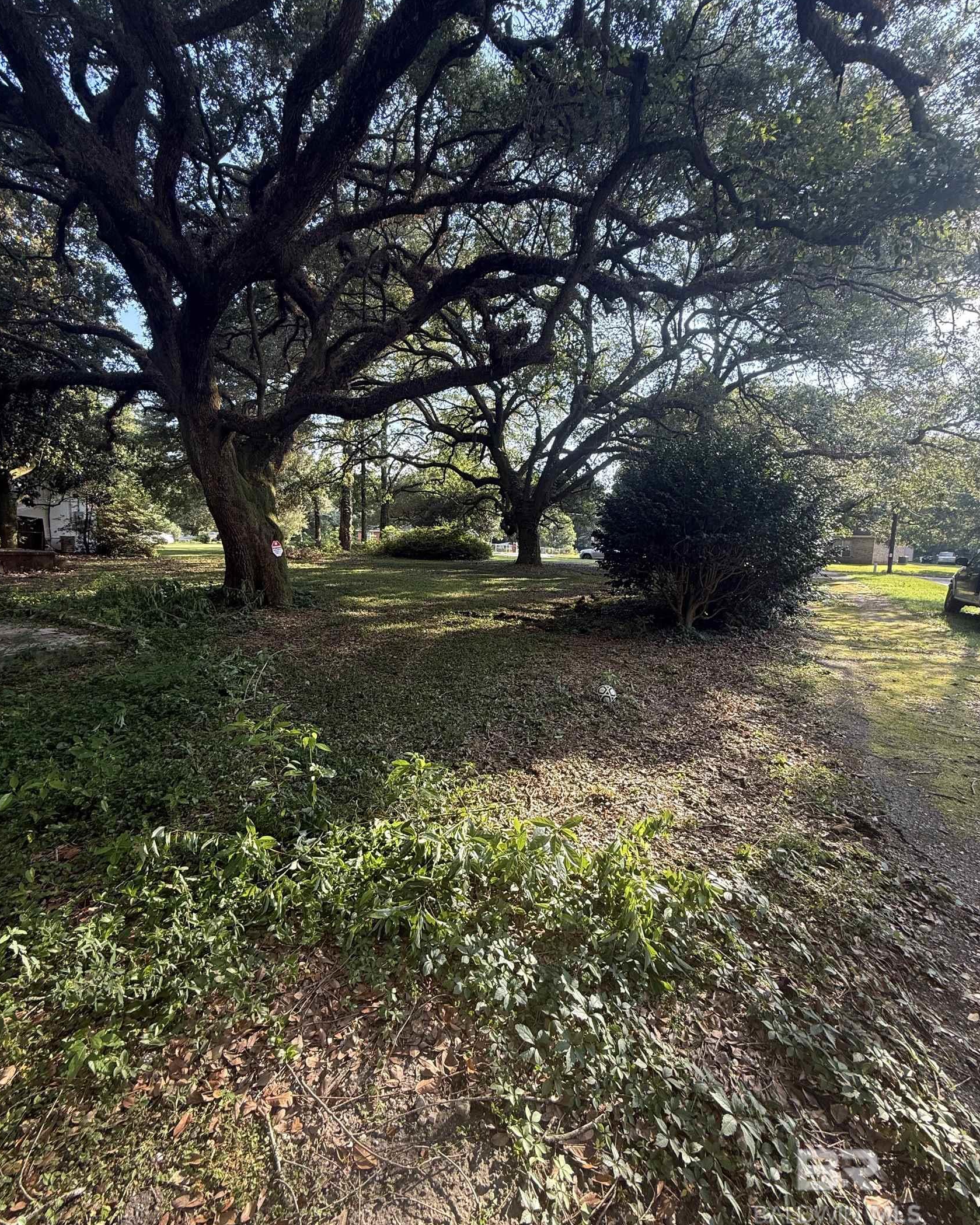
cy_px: 600
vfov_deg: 96.8
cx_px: 480
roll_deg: -2.4
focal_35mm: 15
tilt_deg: -6.0
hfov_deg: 84.0
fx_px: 544
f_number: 2.2
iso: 64
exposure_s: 1/172
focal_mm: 2.22
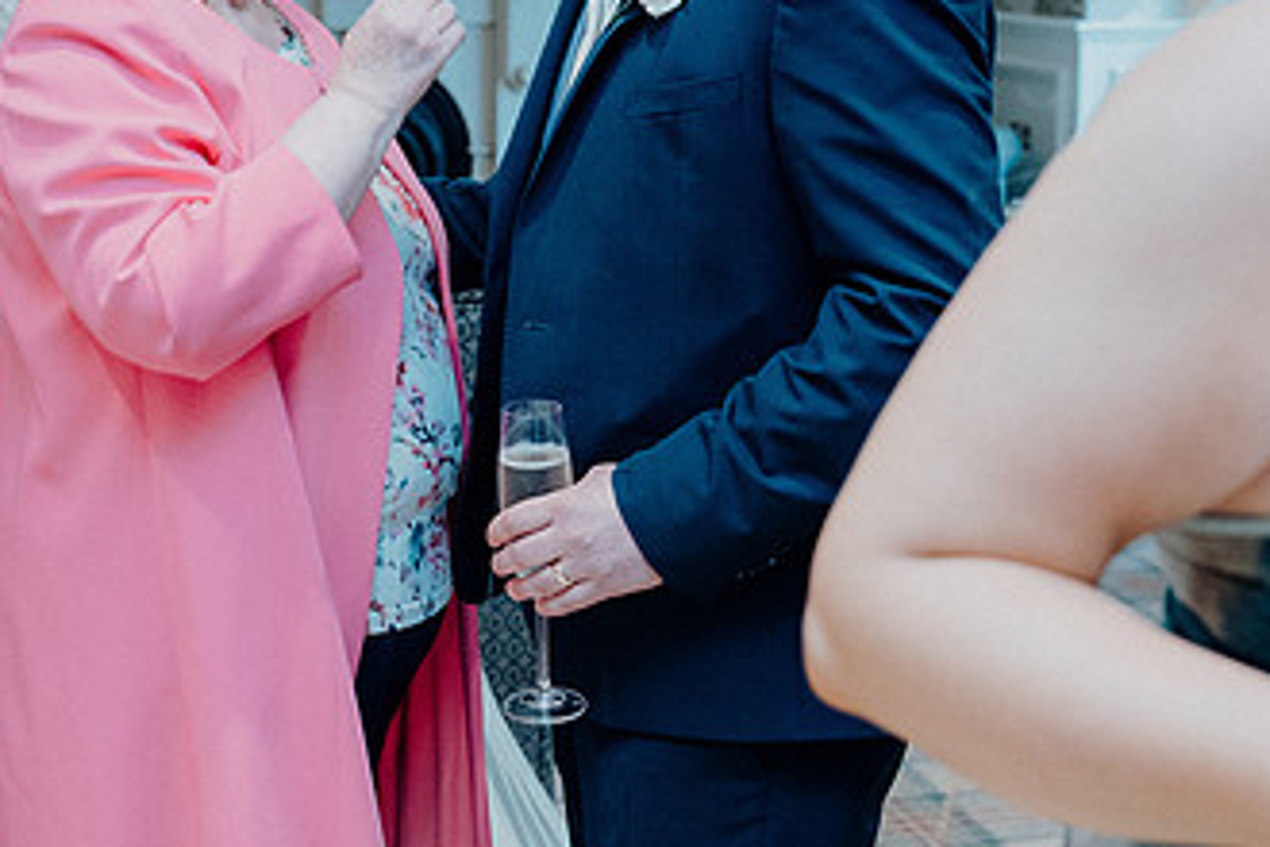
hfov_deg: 30.8
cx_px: 435
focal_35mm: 65
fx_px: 2293
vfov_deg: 20.7
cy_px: 171
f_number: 3.5
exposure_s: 1/160
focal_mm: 37
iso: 2500
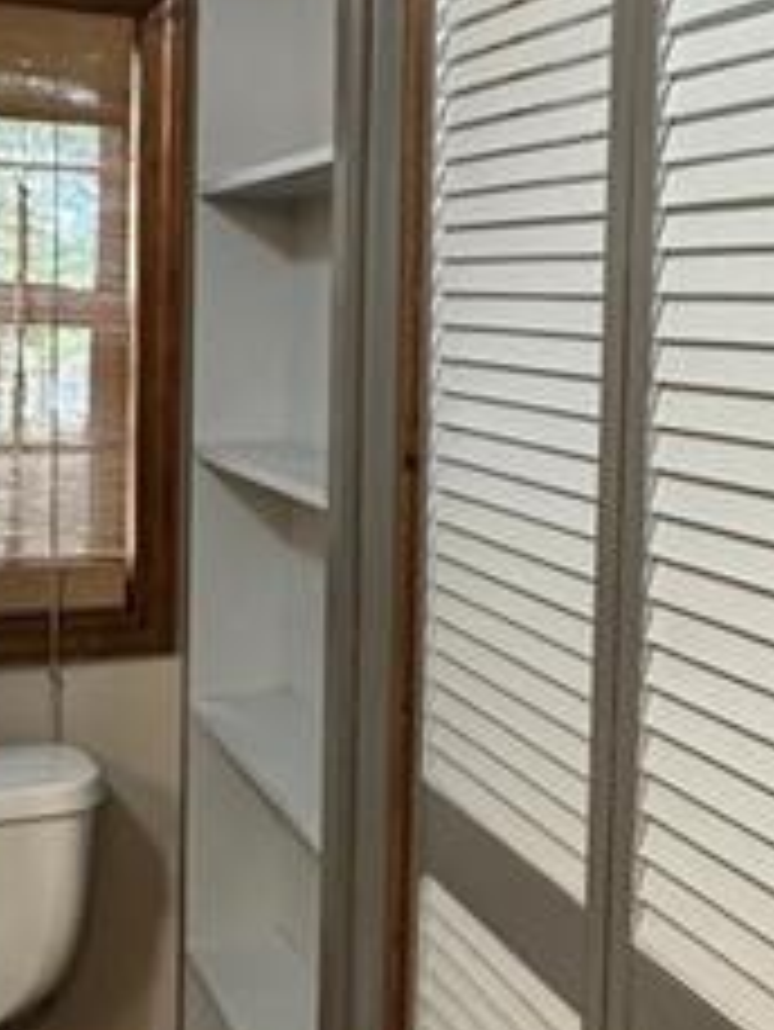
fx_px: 1400
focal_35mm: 47
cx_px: 436
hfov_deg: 30.9
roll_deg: -1.5
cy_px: 378
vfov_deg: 40.1
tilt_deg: -2.8
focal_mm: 2.22
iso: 400
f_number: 2.2
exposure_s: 1/60
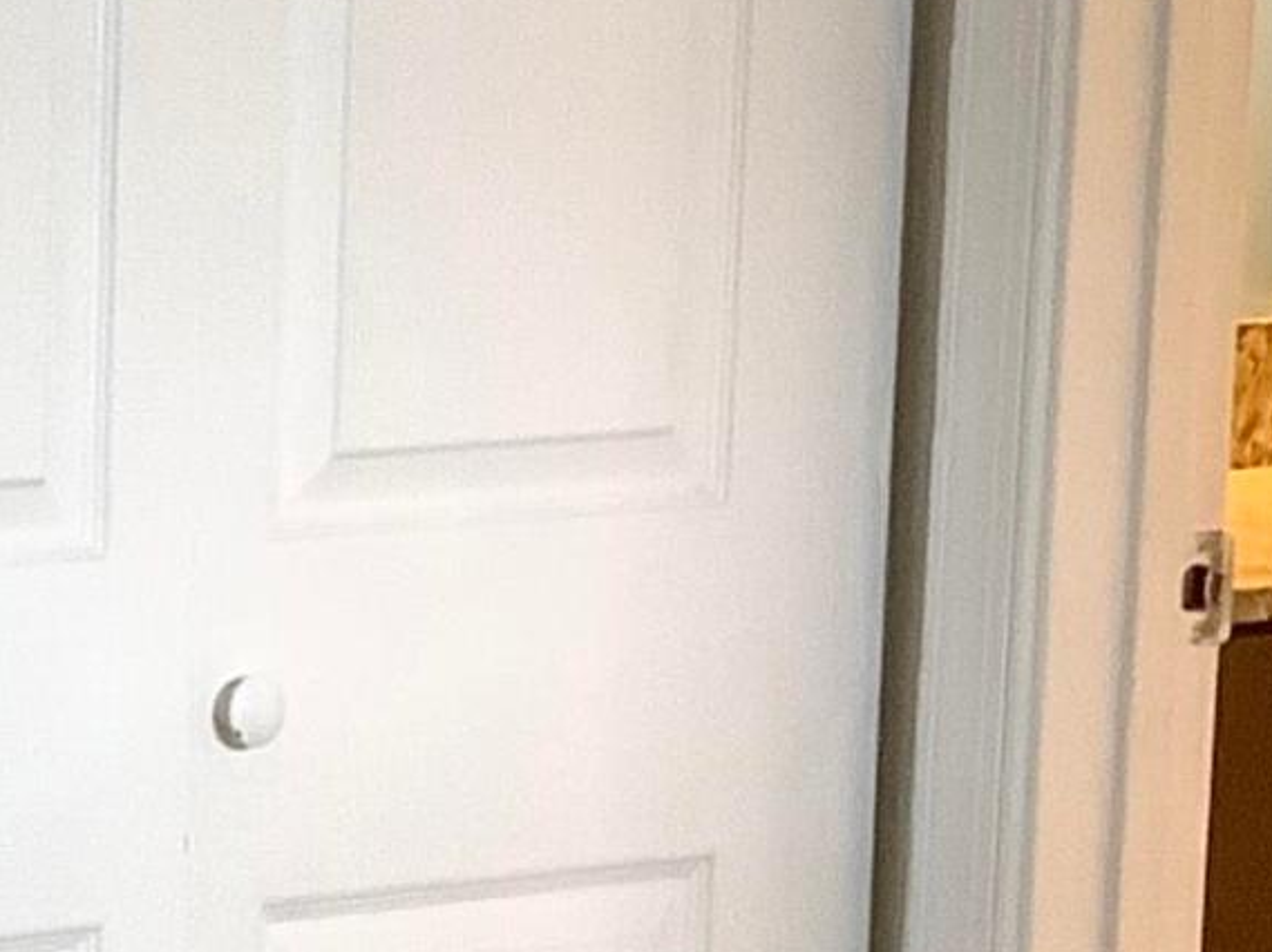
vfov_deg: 9.3
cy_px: 1167
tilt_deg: -11.9
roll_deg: -0.1
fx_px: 5765
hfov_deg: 11.6
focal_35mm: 157
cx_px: -1093
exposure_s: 1/60
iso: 320
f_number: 2.4
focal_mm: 3.3
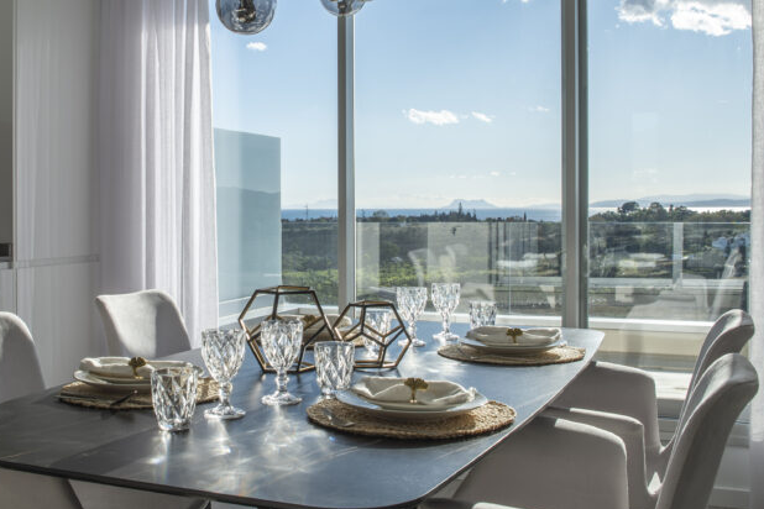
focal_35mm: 48
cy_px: 204
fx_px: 1019
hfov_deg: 40.8
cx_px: 278
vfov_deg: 28.0
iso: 100
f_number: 11
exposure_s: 1/125
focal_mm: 29
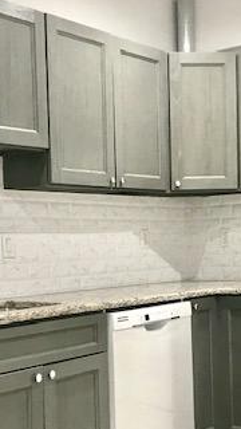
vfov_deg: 34.2
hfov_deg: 19.7
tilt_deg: -1.0
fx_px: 693
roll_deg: +1.7
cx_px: 139
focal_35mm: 61
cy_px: 267
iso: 40
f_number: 1.8
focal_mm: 3.99
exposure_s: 1/17
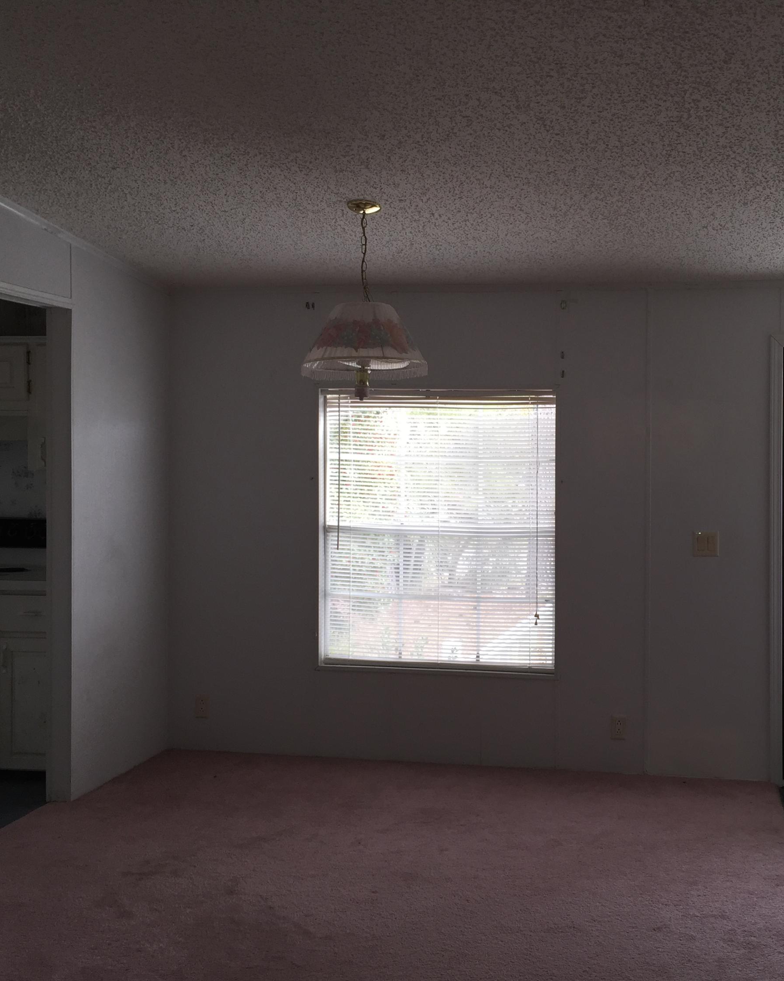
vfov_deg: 47.9
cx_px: 517
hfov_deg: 38.8
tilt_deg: -0.2
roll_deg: -1.1
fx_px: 1102
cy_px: 492
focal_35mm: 38
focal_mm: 4.15
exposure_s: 1/60
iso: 32
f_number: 2.2
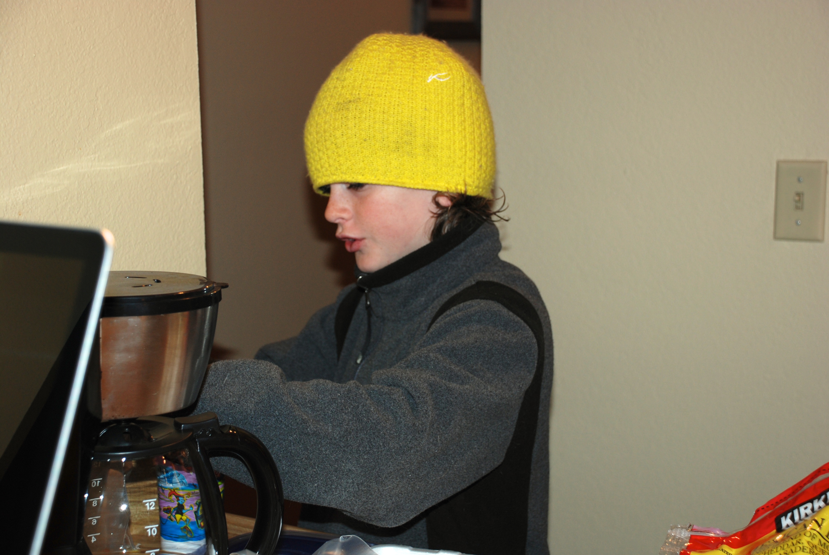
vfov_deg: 20.7
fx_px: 1522
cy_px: 278
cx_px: 414
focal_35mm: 66
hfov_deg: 30.5
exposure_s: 1/60
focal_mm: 44
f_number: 4.8
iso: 200
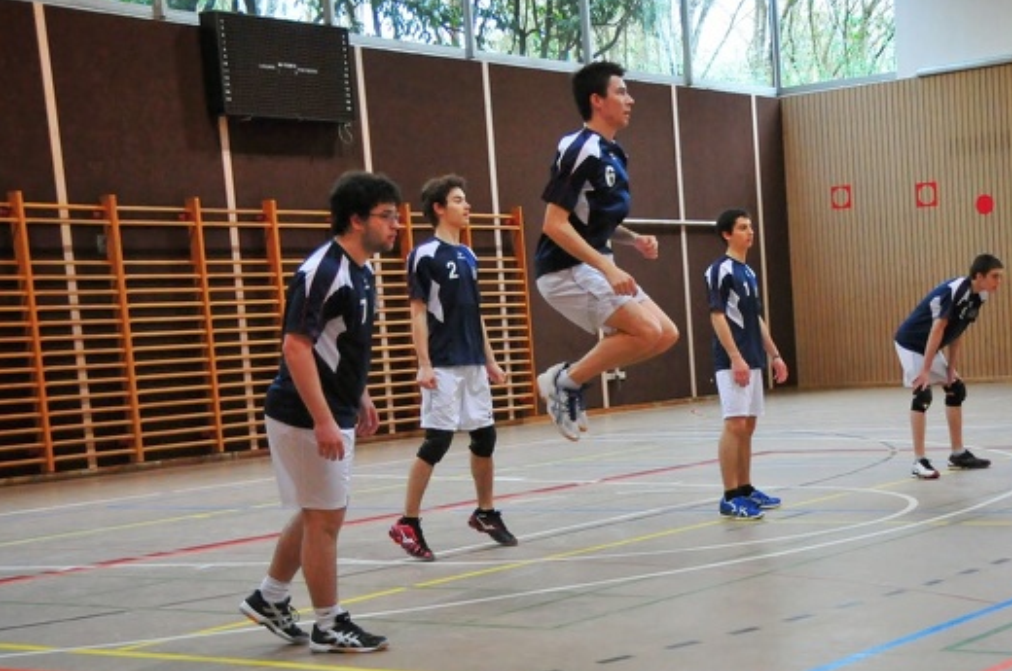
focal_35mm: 64
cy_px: 496
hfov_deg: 30.9
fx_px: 1796
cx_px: 753
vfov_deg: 21.0
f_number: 4
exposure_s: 1/250
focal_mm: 28
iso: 1800
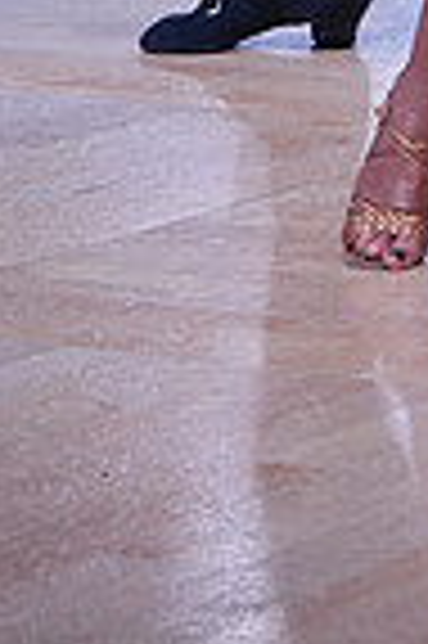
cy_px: -536
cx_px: 565
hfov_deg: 4.8
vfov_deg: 7.1
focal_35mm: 284
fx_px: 5077
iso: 1250
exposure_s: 1/400
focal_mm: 70
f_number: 5.6
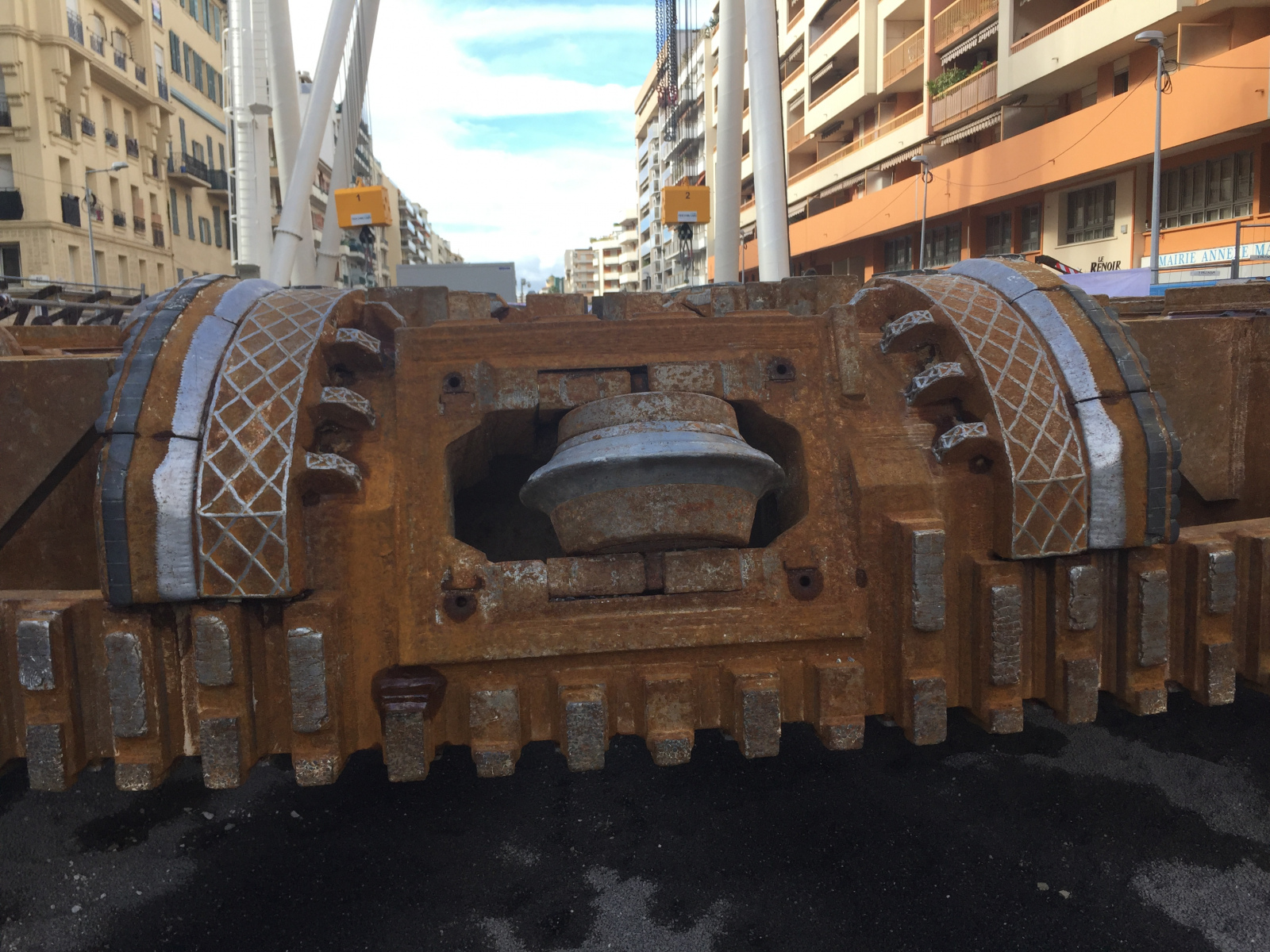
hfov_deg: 61.7
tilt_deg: -7.8
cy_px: 476
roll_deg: +0.9
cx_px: 635
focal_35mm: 29
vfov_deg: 48.2
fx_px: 1064
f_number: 2.2
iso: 32
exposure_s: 1/542
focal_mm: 4.15
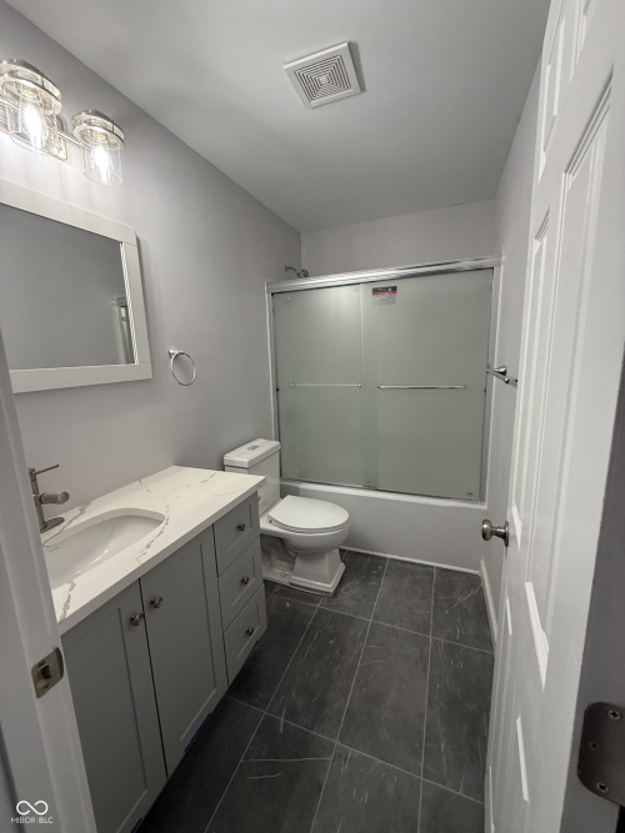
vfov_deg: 102.1
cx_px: 312
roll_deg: +1.5
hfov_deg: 85.7
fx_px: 337
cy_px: 416
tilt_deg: -11.9
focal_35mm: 14
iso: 200
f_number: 2.2
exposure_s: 1/120
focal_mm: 2.22
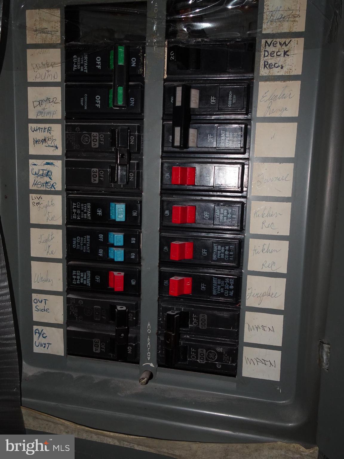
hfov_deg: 48.2
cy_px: 230
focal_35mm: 29
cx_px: 172
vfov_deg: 61.7
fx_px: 384
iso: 80
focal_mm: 4.92
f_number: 3.5
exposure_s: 1/30
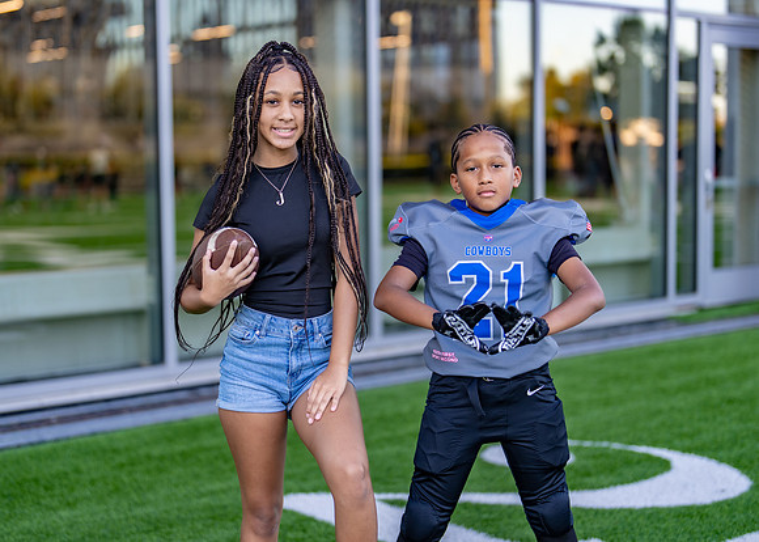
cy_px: 267
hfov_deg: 31.6
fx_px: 1340
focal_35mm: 62
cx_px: 360
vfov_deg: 22.9
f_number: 1.2
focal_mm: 50
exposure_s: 1/400
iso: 100
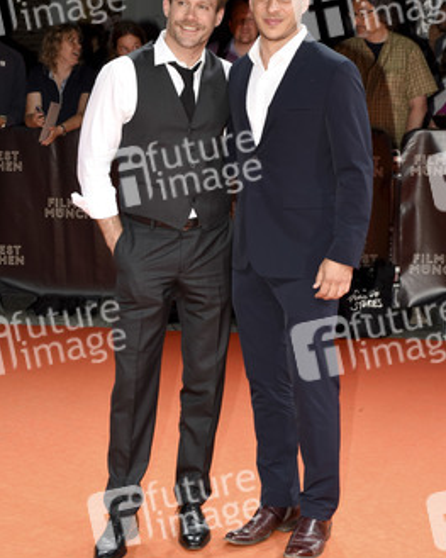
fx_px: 1354
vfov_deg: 23.3
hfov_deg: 18.7
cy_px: 256
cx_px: 224
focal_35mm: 82
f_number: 6.3
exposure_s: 1/160
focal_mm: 48
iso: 400
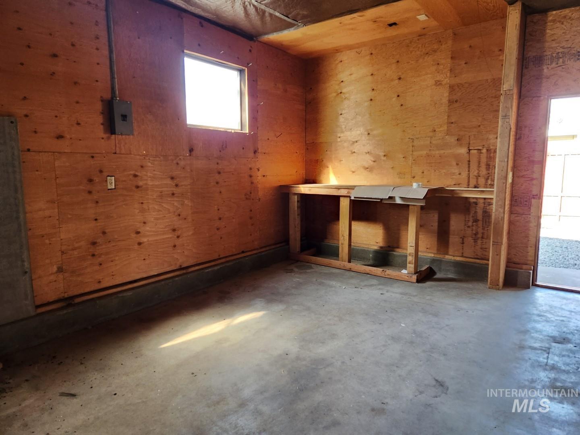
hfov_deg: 73.9
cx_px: 290
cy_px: 218
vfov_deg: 58.9
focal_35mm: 23
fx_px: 385
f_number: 1.8
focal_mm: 5.4
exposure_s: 1/120
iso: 400
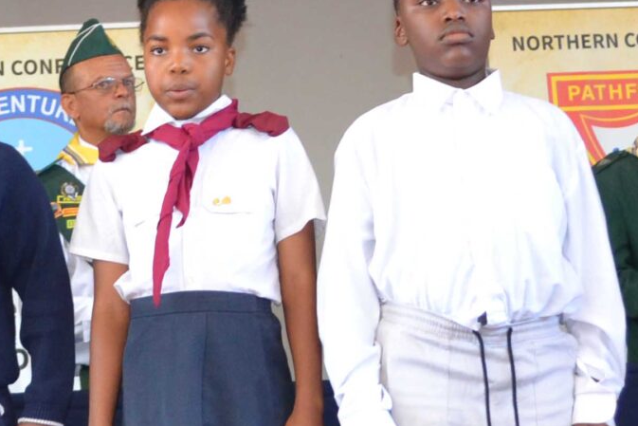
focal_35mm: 137
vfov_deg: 10.0
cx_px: 233
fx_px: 2428
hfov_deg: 14.9
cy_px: 49
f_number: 4
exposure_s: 1/60
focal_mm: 24
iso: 1000
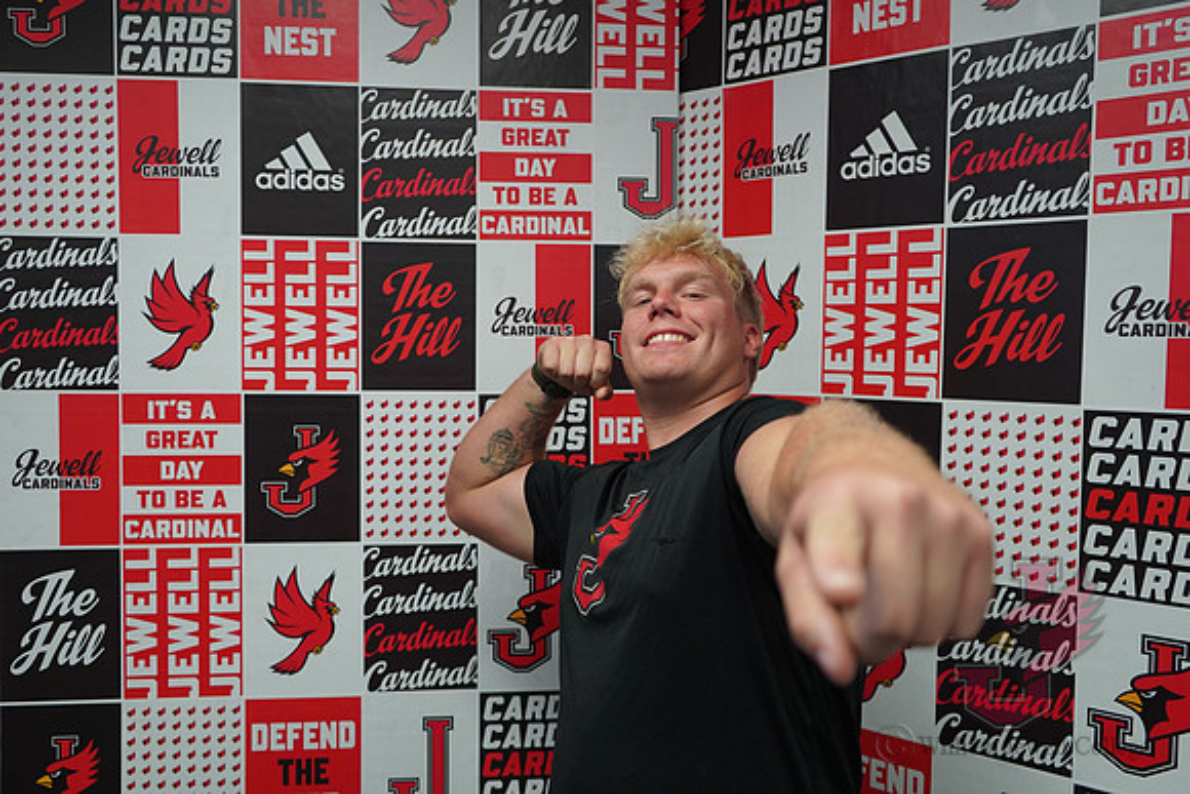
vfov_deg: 42.3
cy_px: 397
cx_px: 595
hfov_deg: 60.3
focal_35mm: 31
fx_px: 1025
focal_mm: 31
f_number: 4
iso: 1000
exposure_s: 1/160
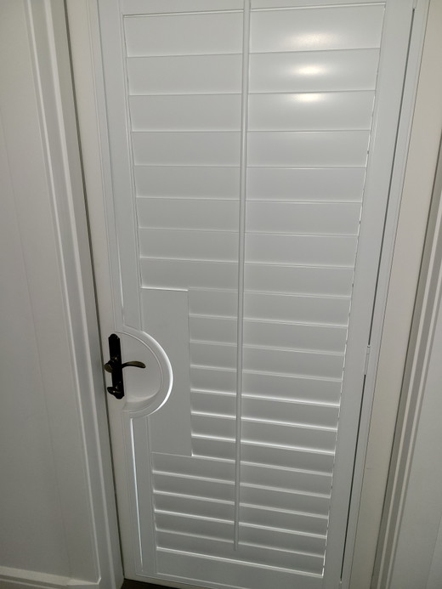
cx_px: 221
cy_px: 294
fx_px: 443
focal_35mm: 26
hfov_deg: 53.1
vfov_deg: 67.3
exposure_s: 1/60
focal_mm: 5.4
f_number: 1.8
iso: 100
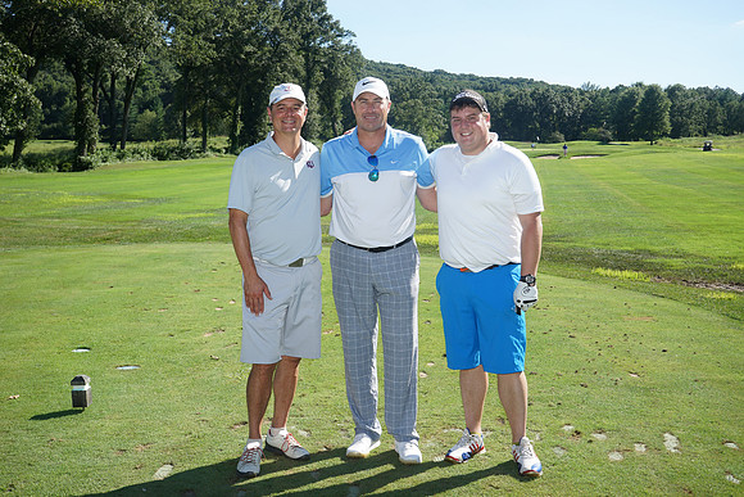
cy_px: 248
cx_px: 372
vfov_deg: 31.9
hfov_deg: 46.4
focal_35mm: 42
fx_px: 868
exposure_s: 1/160
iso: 100
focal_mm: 42
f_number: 8
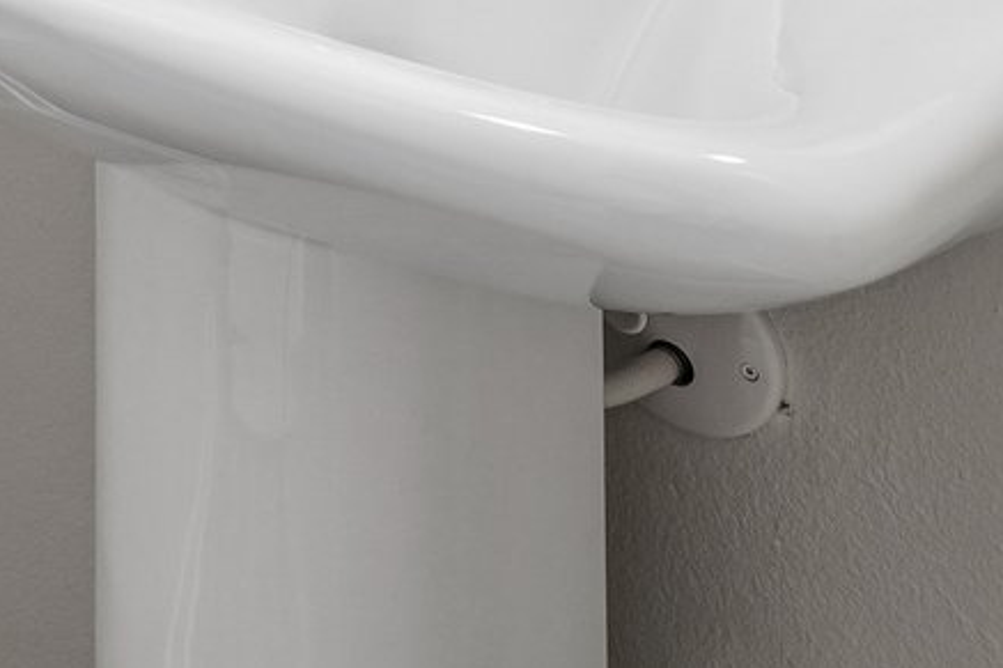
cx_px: -792
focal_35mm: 75
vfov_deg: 13.6
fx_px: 2089
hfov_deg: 19.9
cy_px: -894
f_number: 9
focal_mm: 16
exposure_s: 1/10
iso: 400
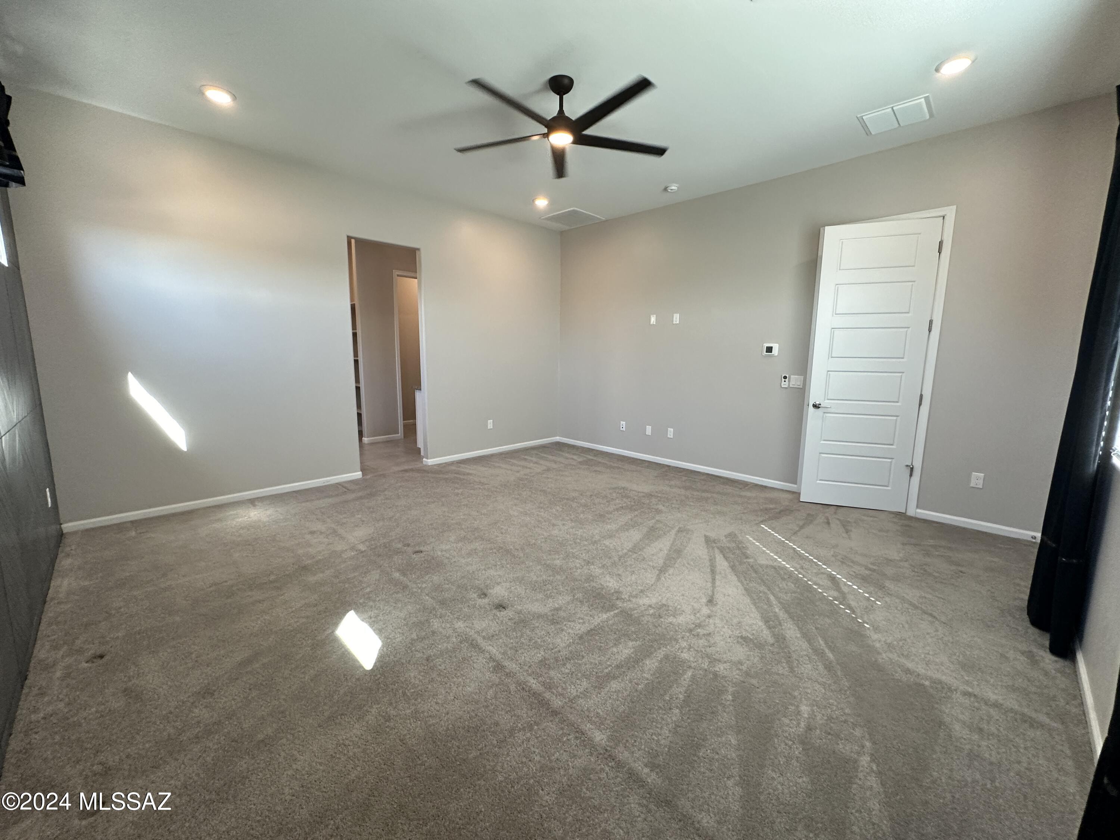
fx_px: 453
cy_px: 420
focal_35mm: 14
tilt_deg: -7.7
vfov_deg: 85.7
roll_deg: -0.4
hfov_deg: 102.1
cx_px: 560
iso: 250
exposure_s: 1/120
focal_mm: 2.22
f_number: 2.2
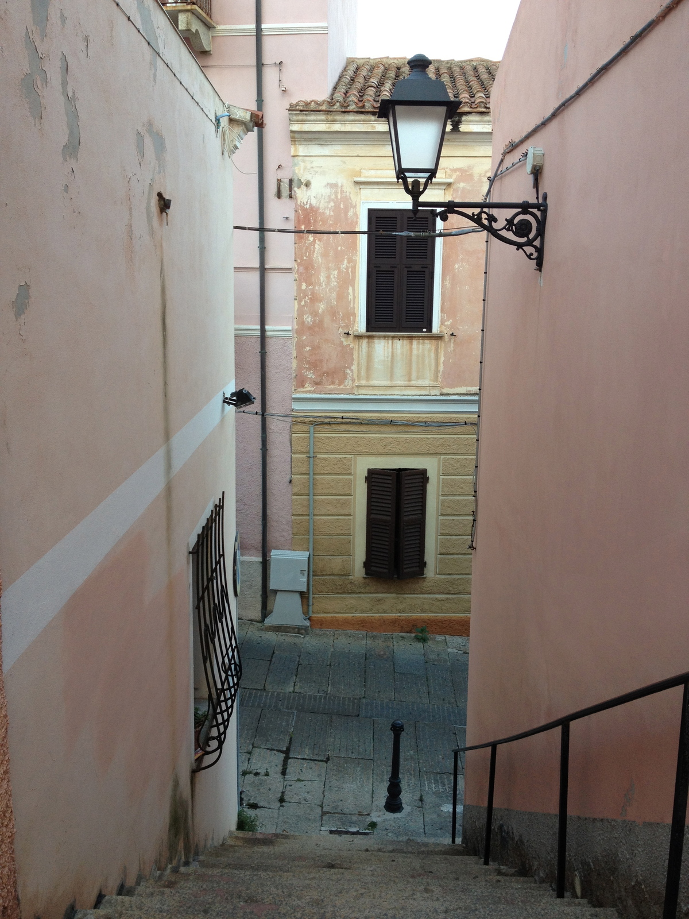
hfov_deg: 40.7
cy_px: 460
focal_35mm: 35
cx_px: 344
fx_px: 929
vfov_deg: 52.6
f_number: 2.4
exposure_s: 1/60
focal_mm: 4.28
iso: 80
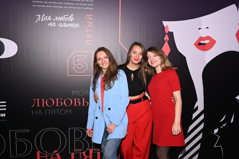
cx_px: 120
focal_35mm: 35
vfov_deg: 37.9
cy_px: 80
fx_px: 232
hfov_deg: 54.4
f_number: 5
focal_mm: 35
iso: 500
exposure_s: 1/160
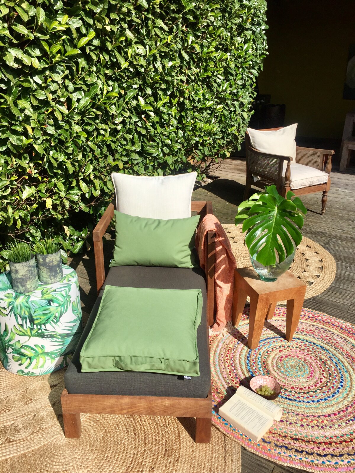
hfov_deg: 48.2
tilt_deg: -21.8
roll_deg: -0.8
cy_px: 236
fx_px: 397
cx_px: 178
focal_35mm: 29
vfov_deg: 61.7
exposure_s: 1/3300
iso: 32
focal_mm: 4.15
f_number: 2.2
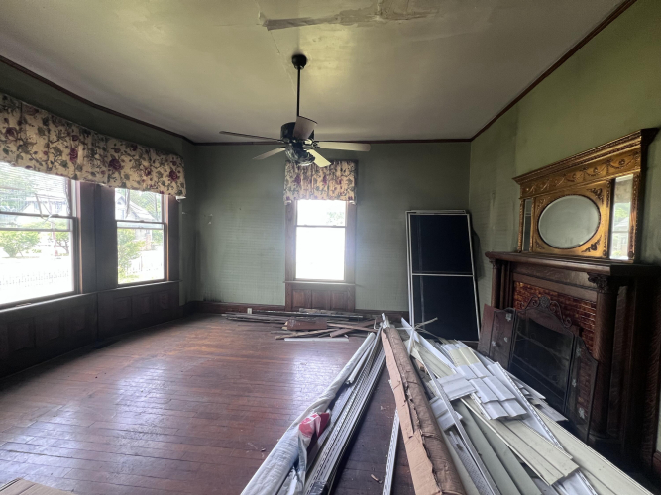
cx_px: 330
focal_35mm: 13
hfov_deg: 106.2
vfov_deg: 89.9
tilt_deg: -1.8
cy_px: 248
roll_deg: +0.9
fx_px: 248
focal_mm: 1.57
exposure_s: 1/99
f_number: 1.8
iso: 160
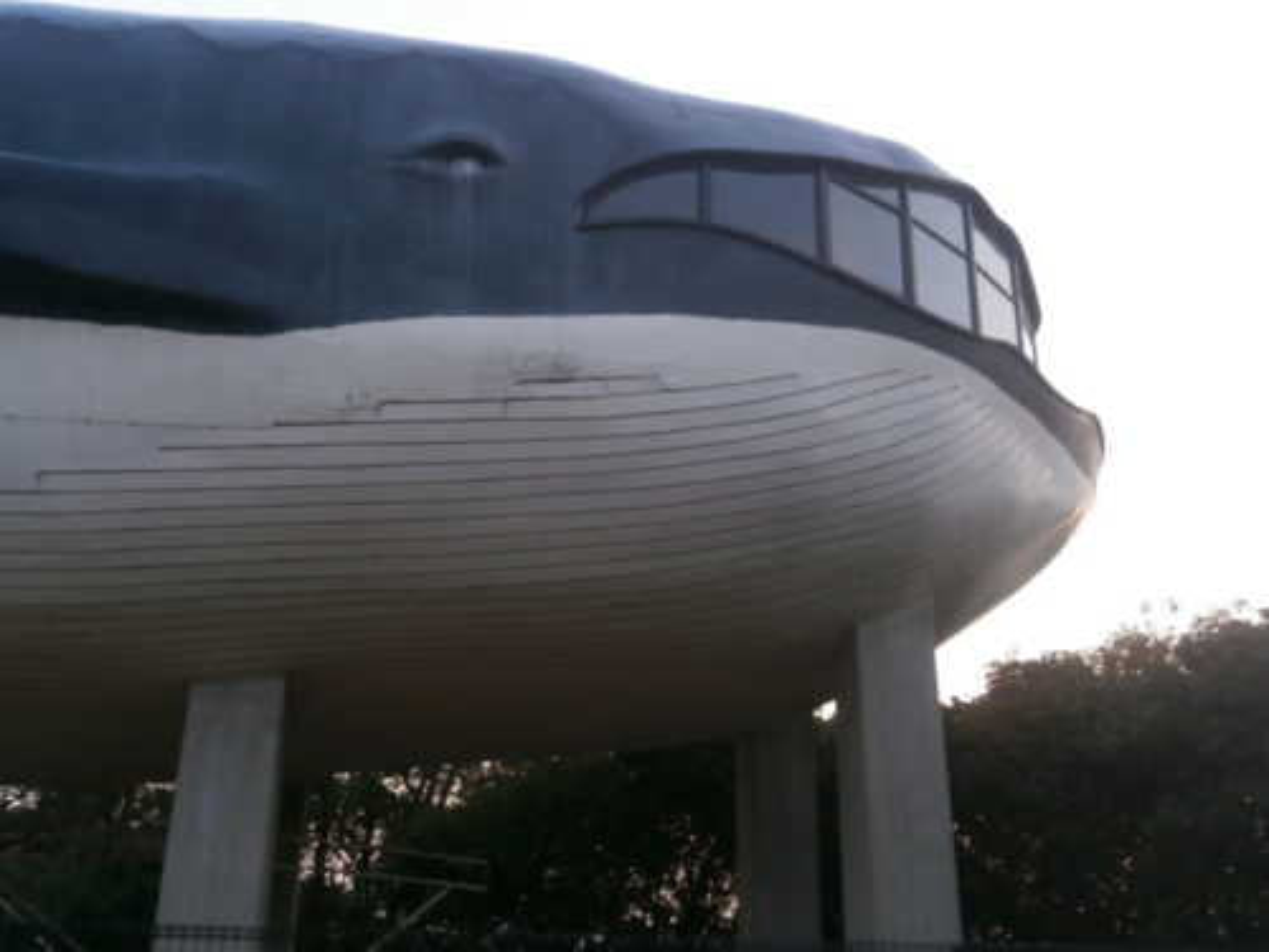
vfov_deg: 39.7
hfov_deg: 51.4
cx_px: 634
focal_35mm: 36
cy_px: 476
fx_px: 1320
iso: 80
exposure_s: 1/2
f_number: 3.1
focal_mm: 6.4
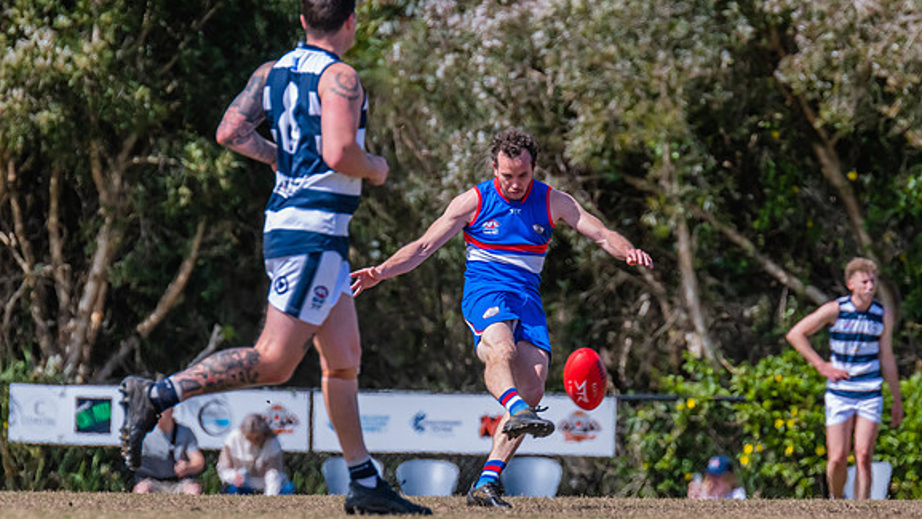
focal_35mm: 635
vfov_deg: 1.9
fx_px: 15529
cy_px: 320
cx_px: 577
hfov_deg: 3.4
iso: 800
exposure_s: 1/2000
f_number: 8
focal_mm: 420
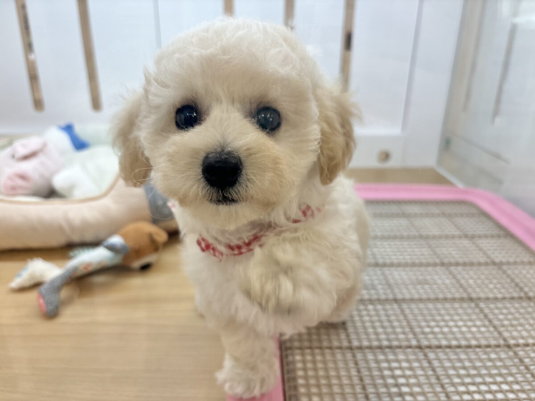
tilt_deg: -23.7
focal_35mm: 26
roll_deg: -1.4
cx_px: 268
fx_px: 402
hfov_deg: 67.3
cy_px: 200
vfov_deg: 53.1
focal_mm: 5.96
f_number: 1.6
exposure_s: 1/100
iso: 64
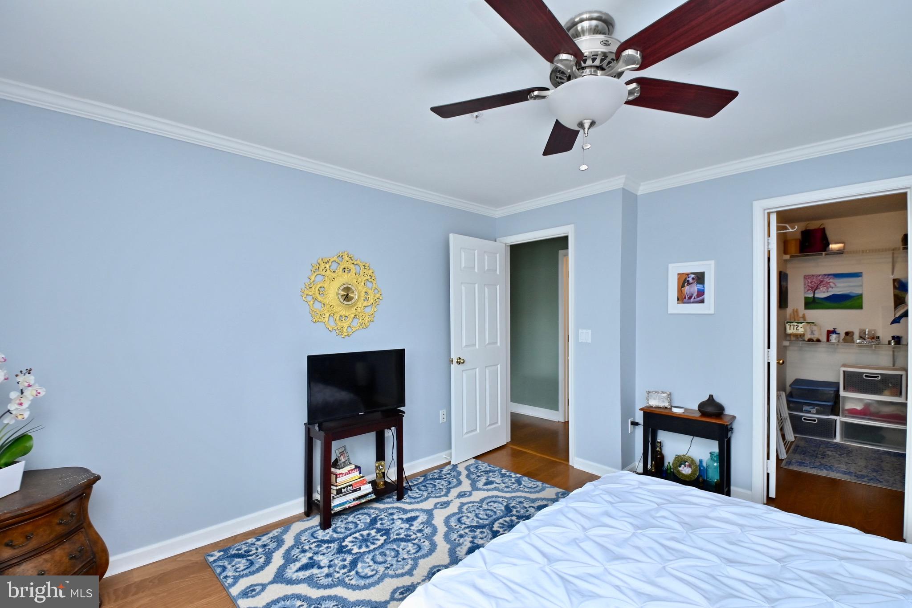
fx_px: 380
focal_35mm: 15
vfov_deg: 77.3
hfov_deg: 100.4
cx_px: 456
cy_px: 304
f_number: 7.1
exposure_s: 1/30
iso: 250
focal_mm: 10
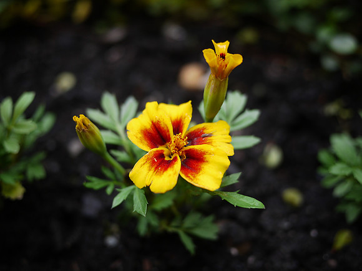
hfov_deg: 46.8
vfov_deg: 36.0
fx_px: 418
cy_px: 136
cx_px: 181
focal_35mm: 40
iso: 100
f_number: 1.8
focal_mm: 20
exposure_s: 1/125
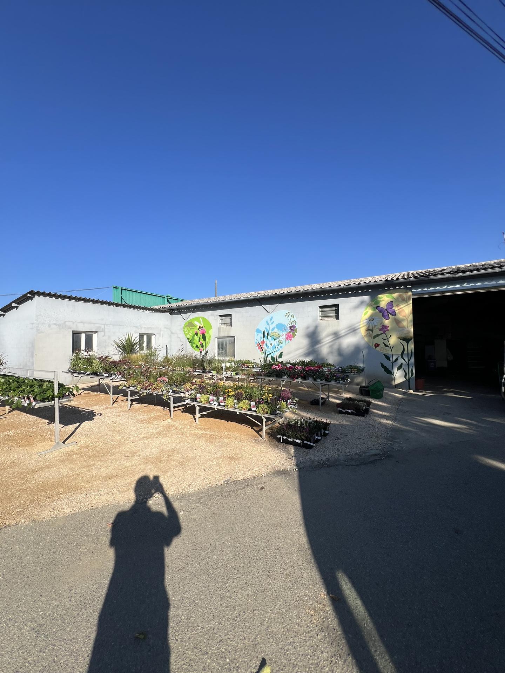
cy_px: 336
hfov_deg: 89.9
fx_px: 253
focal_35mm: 13
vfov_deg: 106.2
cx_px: 252
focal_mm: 1.57
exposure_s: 1/2222
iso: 32
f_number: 1.8
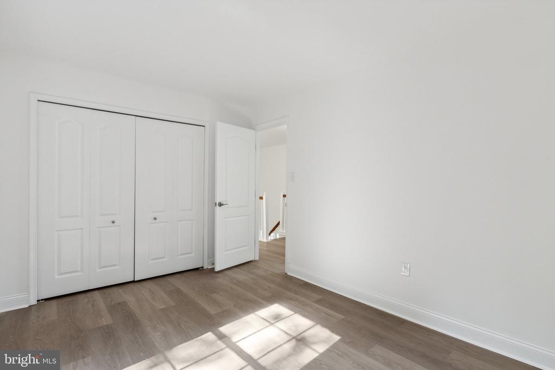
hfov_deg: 93.3
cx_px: 278
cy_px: 185
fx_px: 262
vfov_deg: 70.5
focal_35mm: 17
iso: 200
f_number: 7.1
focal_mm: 11.6
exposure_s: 1/20
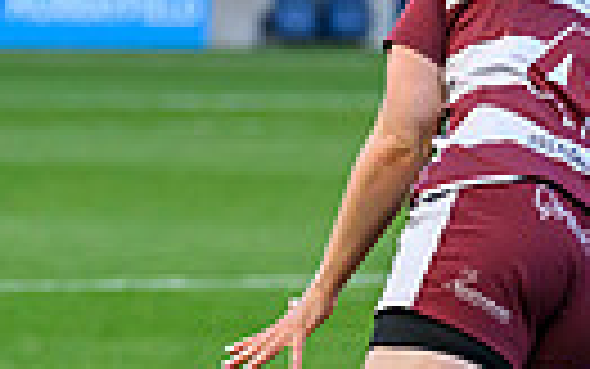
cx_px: 1094
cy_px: 202
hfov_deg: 2.3
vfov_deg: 1.5
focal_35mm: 905
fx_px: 14558
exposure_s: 1/640
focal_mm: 175
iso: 2000
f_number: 4.5
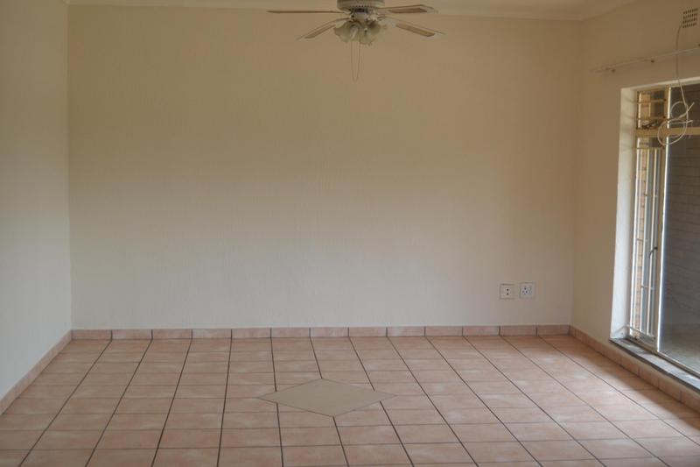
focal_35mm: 45
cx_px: 350
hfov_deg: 43.6
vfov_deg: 29.9
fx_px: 875
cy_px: 234
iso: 400
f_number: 5.6
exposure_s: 1/125
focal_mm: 30
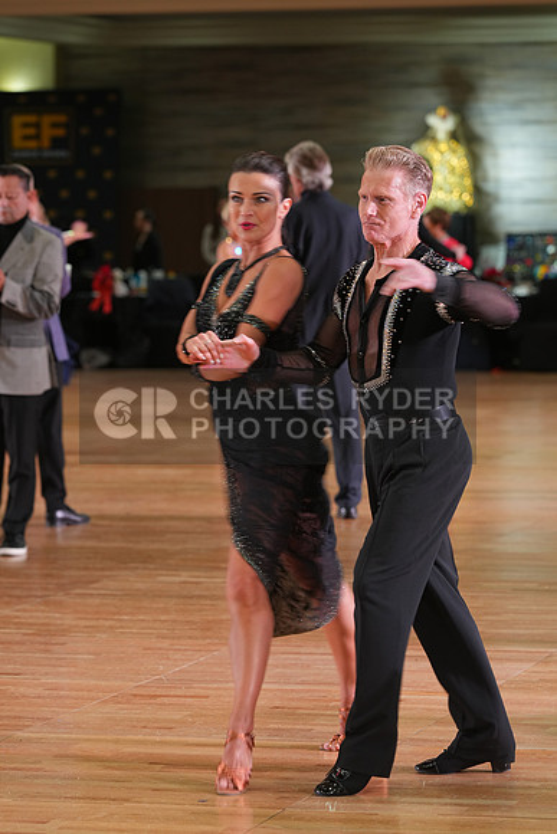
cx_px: 278
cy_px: 417
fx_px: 3456
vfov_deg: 13.8
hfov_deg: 9.2
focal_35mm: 149
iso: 800
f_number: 5
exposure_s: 1/60
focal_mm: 149
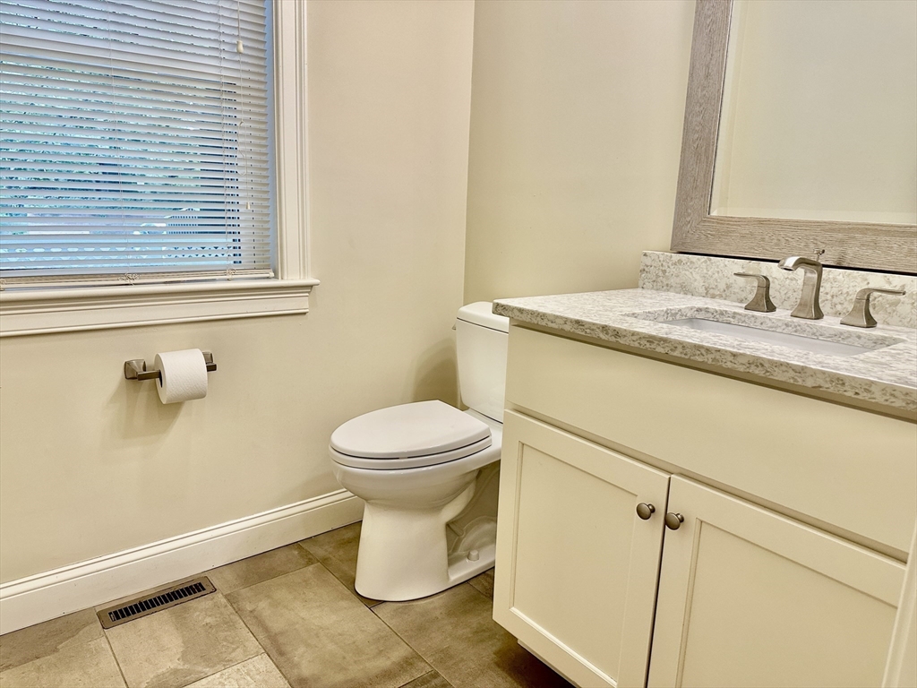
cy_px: 344
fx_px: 636
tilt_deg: -12.1
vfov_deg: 56.8
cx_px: 458
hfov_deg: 71.6
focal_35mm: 24
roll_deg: -2.3
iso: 125
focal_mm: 6.86
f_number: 1.78
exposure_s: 1/120
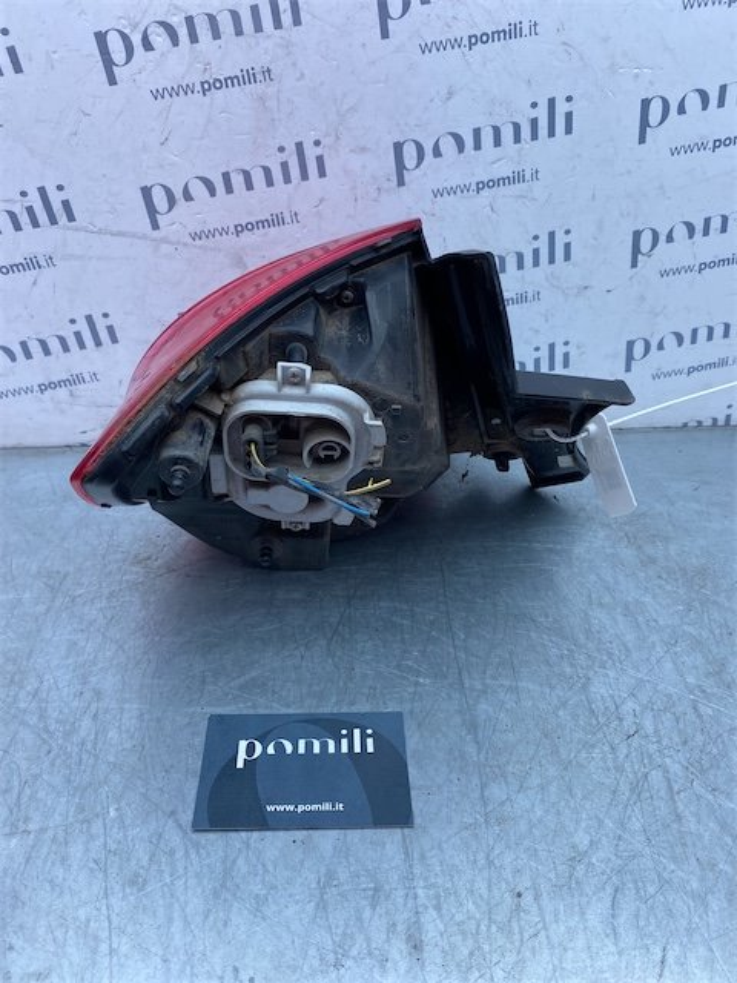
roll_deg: -3.1
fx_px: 738
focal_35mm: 26
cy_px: 492
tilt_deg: -35.2
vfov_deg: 67.3
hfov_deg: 53.1
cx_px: 368
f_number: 1.8
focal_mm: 4.25
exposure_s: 1/640
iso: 32
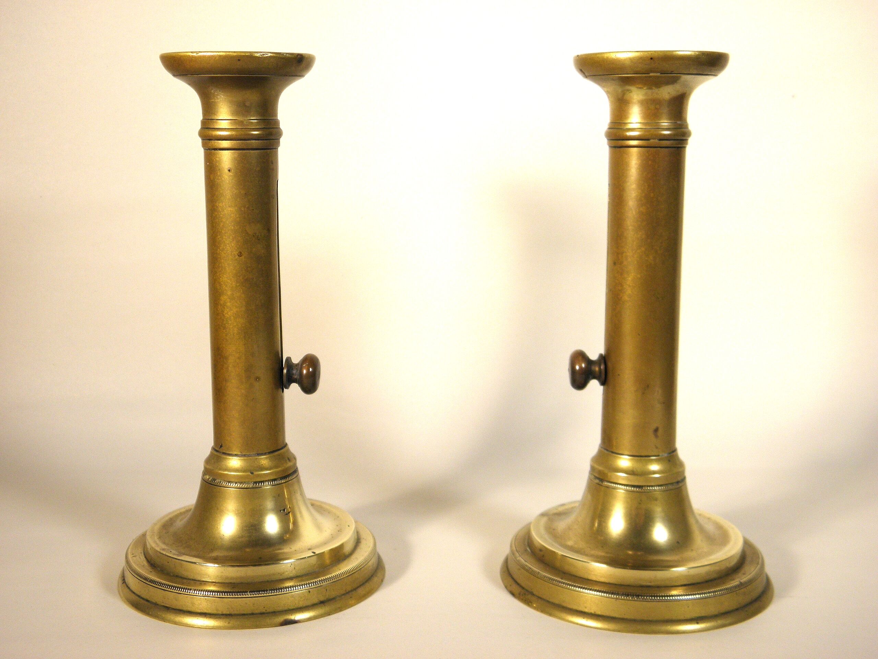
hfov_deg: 42.9
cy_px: 330
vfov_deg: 32.9
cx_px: 439
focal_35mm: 44
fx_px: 1116
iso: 100
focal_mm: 7.9
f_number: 3.9
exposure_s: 1/80
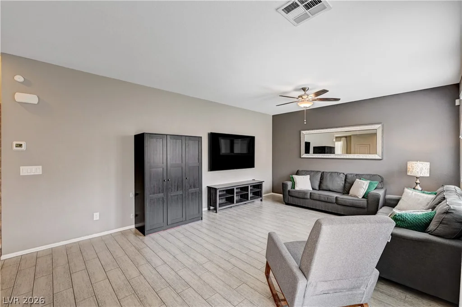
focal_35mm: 15
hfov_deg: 100.5
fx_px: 192
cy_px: 154
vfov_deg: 77.2
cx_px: 231
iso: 640
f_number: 9
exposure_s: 1/8
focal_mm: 15
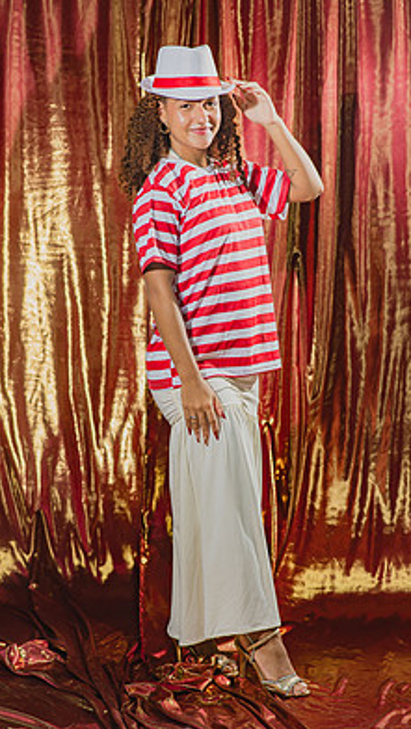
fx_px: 1973
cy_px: 355
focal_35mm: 102
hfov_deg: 11.9
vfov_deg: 20.9
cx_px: 185
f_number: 2.5
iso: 200
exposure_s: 1/200
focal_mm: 85
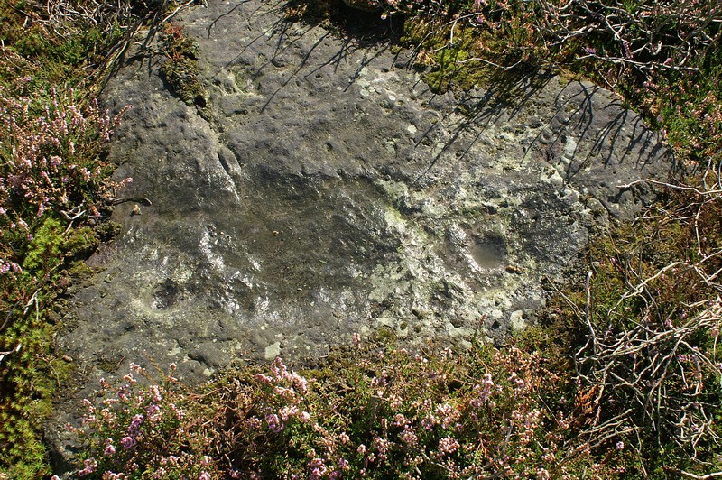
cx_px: 361
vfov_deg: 34.2
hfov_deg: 49.6
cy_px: 240
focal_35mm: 39
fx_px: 782
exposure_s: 1/125
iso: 100
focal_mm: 26
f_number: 8
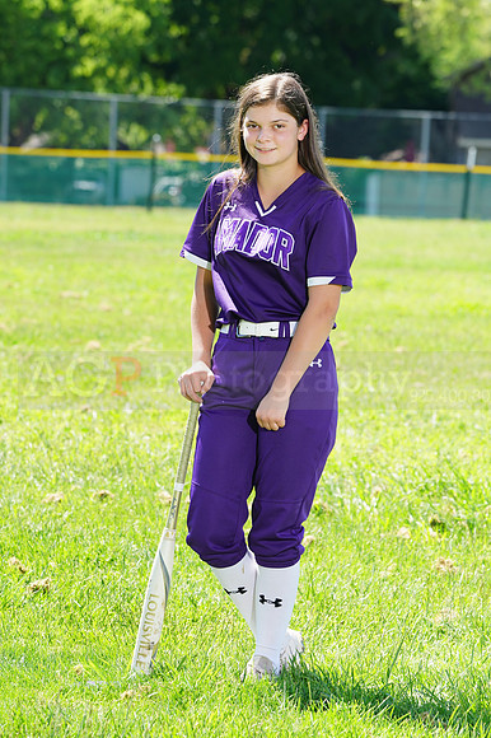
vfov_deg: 10.5
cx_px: 246
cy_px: 369
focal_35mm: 196
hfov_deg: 7.0
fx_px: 4014
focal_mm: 196
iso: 200
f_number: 9
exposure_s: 1/160
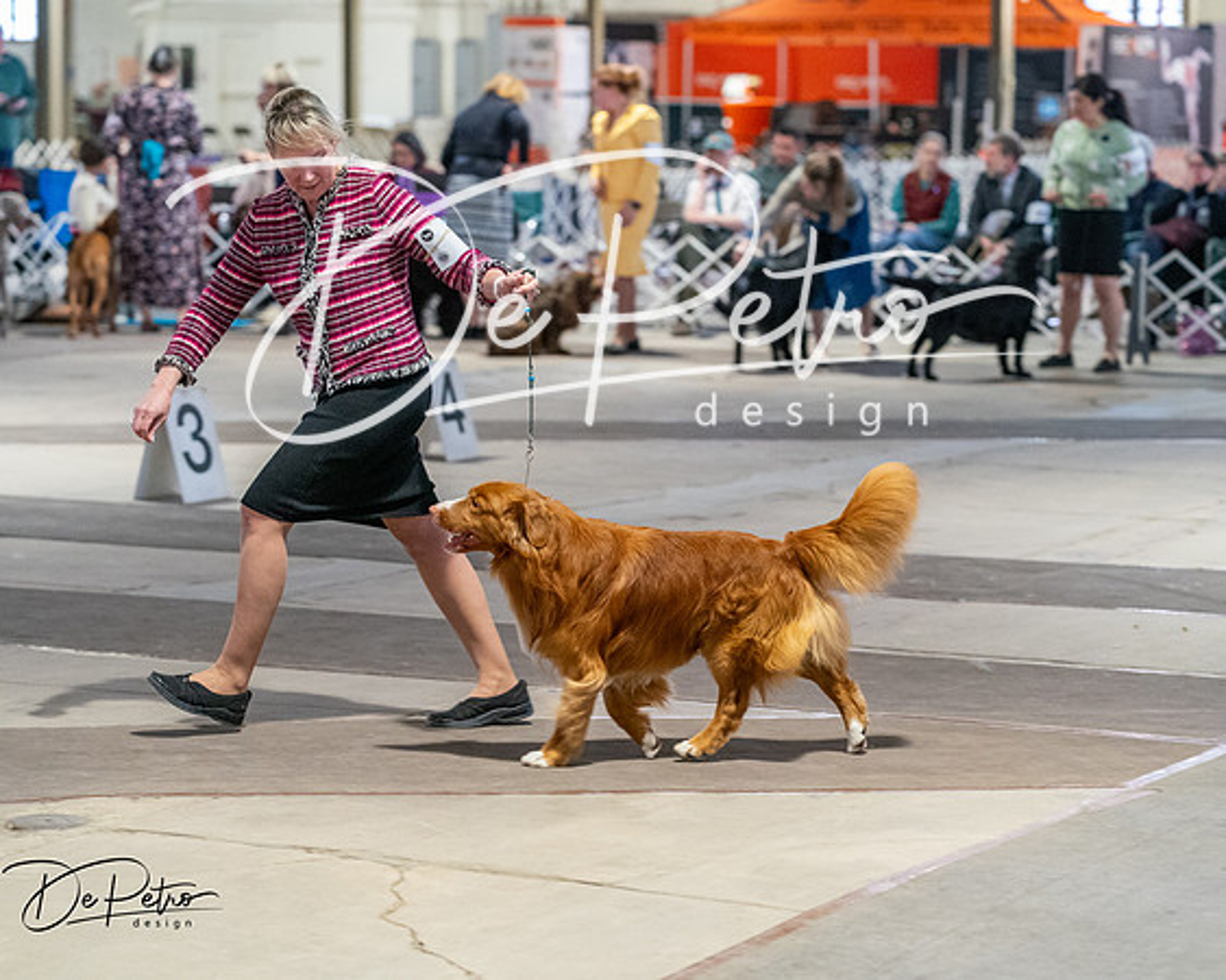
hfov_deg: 16.6
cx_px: 613
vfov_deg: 13.3
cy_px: 490
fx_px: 4207
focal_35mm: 116
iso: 6400
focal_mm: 103
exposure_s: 1/250
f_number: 3.5
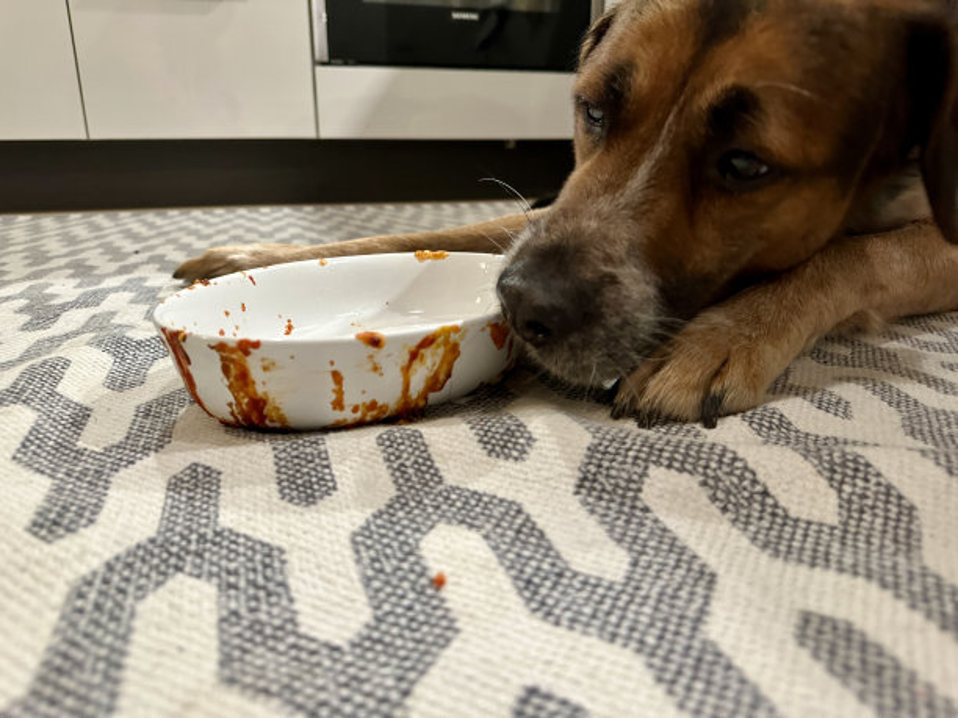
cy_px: 359
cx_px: 479
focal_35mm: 24
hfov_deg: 71.6
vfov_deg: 56.8
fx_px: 664
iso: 500
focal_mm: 6.86
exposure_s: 1/50
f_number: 1.78
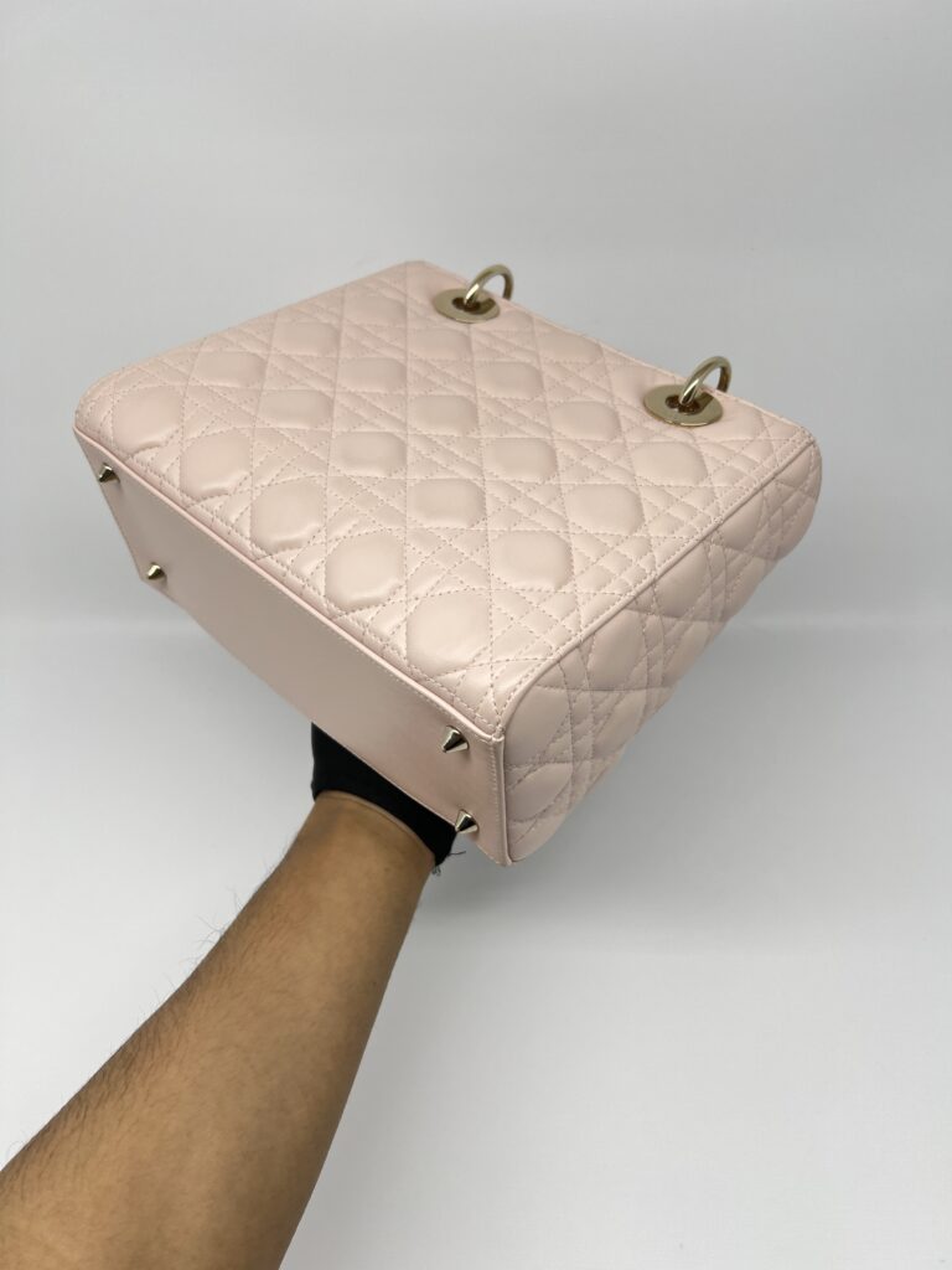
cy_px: 635
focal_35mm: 26
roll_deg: +4.6
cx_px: 476
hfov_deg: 53.1
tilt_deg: -38.3
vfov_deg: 67.3
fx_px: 953
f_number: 1.5
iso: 32
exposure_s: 1/107
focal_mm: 5.7
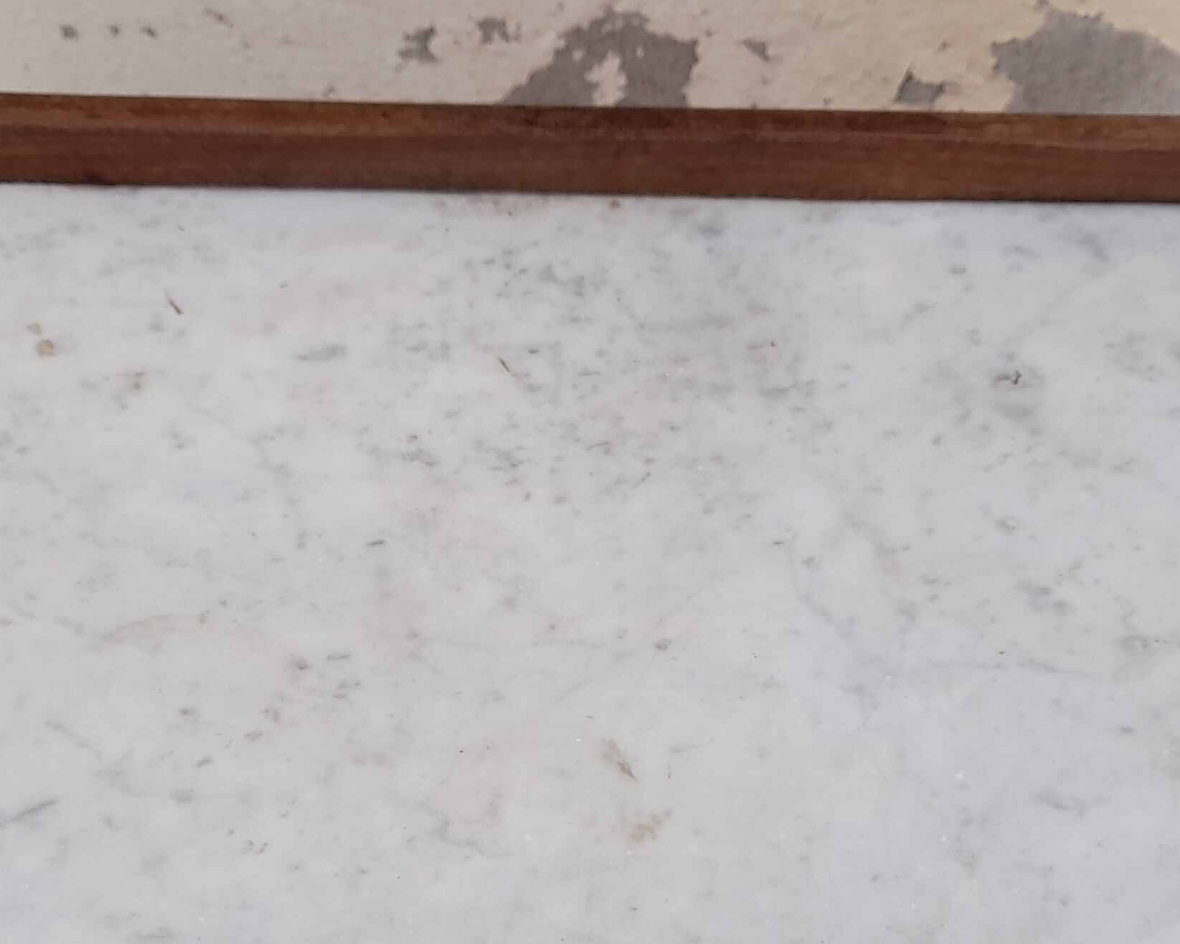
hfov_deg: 31.9
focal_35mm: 59
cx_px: 515
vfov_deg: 25.6
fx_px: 2061
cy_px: 682
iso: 20
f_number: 2
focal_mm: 4.6
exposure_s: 1/180
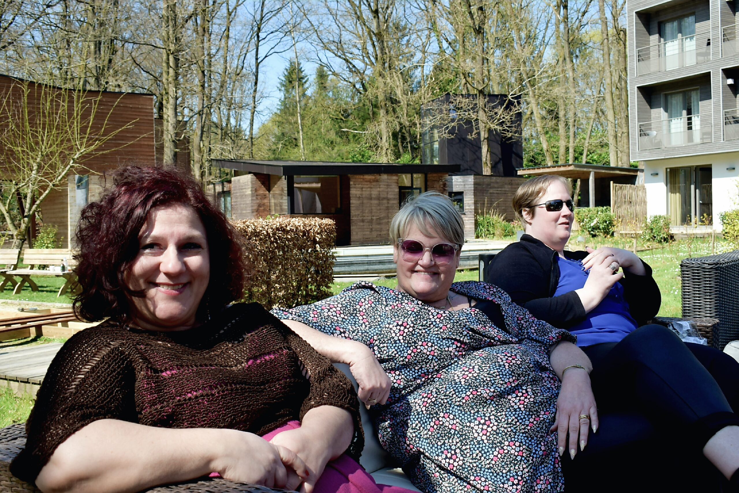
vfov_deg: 33.0
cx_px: 370
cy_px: 246
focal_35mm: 40
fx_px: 831
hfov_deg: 47.9
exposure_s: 1/250
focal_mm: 27
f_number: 8
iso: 200
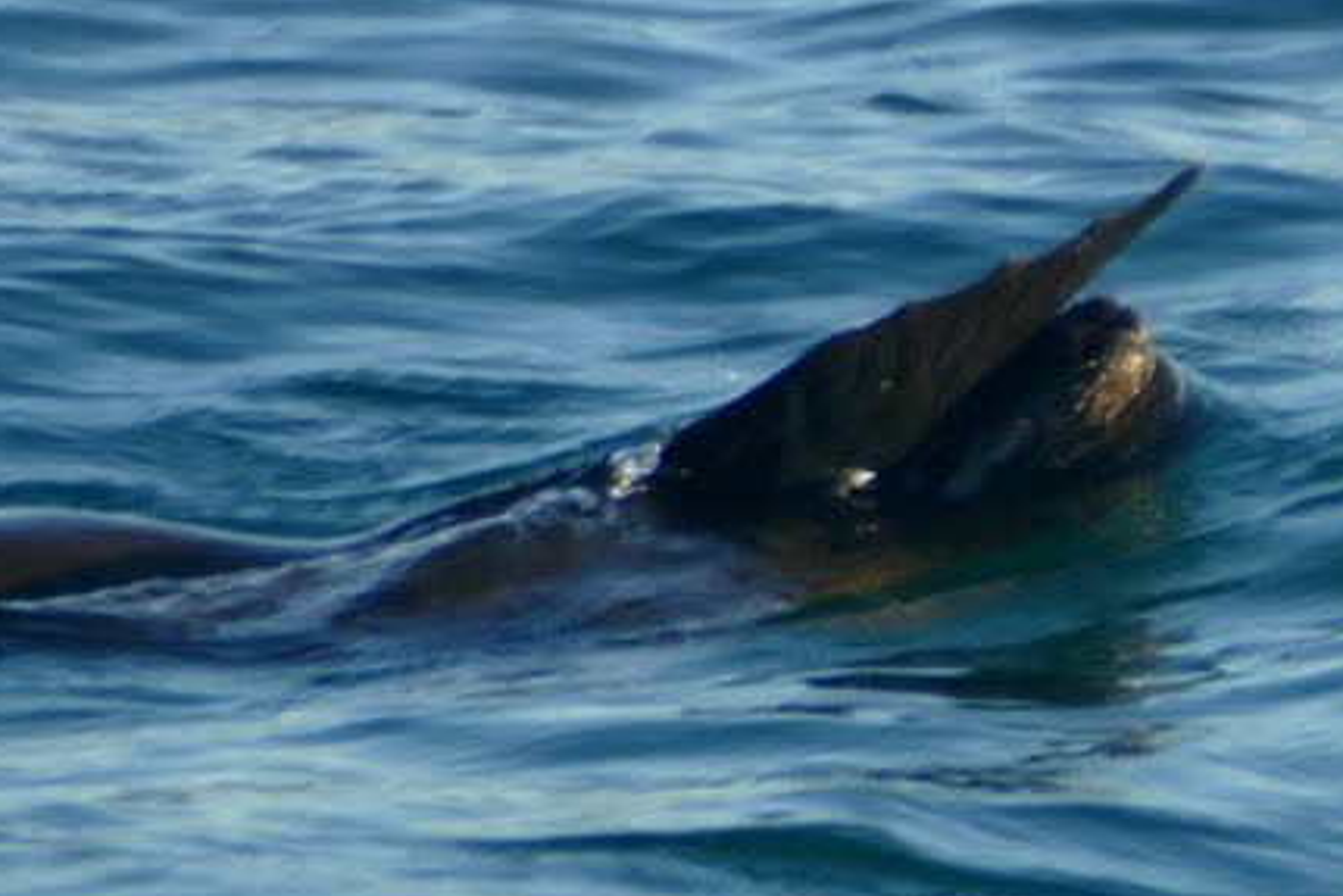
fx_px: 28659
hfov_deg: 2.7
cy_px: 395
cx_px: 518
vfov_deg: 1.8
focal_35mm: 768
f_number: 4
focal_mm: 146
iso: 125
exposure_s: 1/320
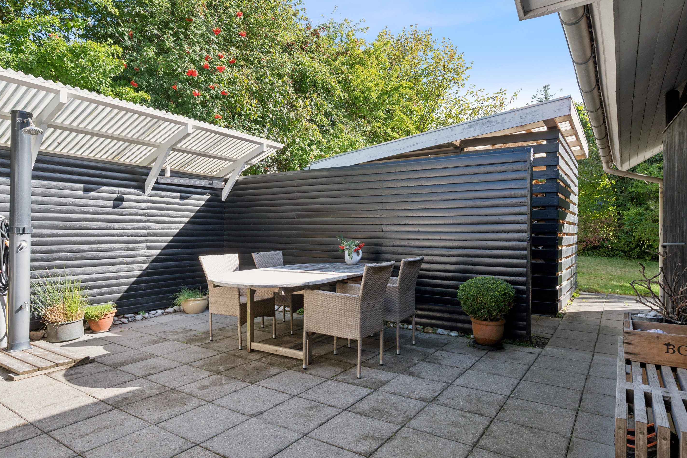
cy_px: 231
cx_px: 327
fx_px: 401
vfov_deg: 59.5
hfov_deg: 81.1
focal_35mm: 21
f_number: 8
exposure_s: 1/125
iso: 200
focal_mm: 20
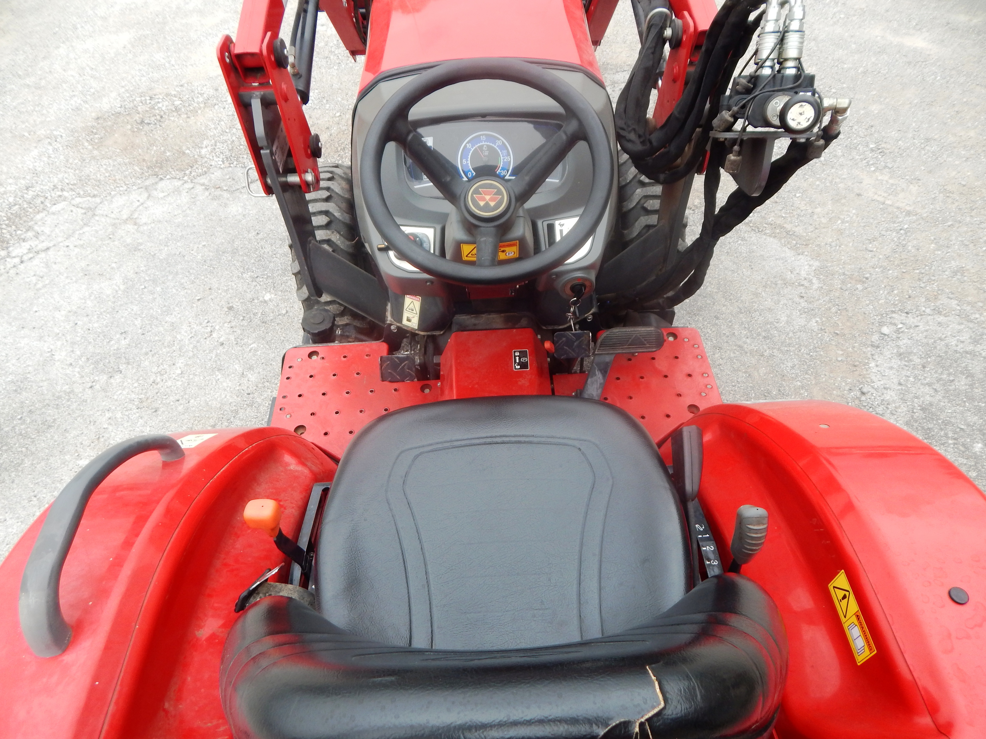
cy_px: 370
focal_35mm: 22
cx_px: 493
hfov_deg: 76.4
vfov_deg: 61.1
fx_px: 627
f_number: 3
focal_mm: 4
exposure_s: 1/125
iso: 125
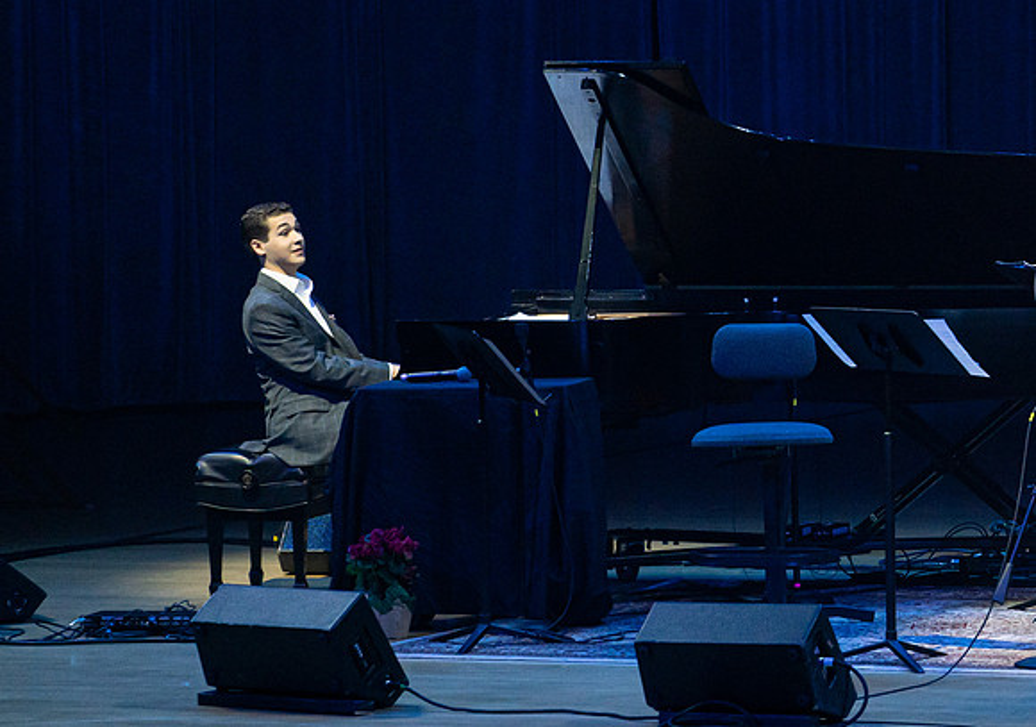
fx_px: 8600
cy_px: 298
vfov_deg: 4.8
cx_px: 1025
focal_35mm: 294
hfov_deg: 6.9
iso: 2500
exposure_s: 1/250
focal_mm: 151
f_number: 7.1
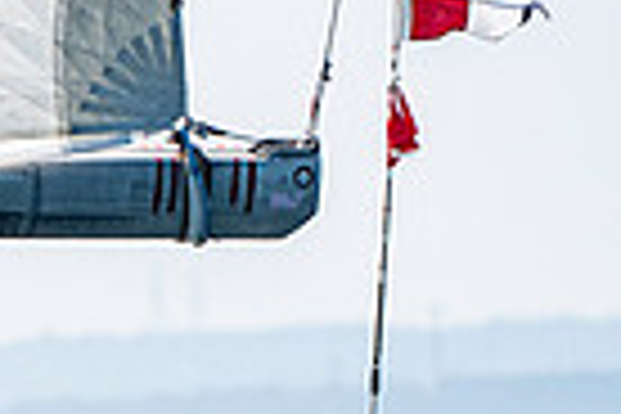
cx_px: -675
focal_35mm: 1629
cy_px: 700
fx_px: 28098
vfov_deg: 0.8
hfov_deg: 1.3
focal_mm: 240
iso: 400
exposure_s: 1/2500
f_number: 5.6
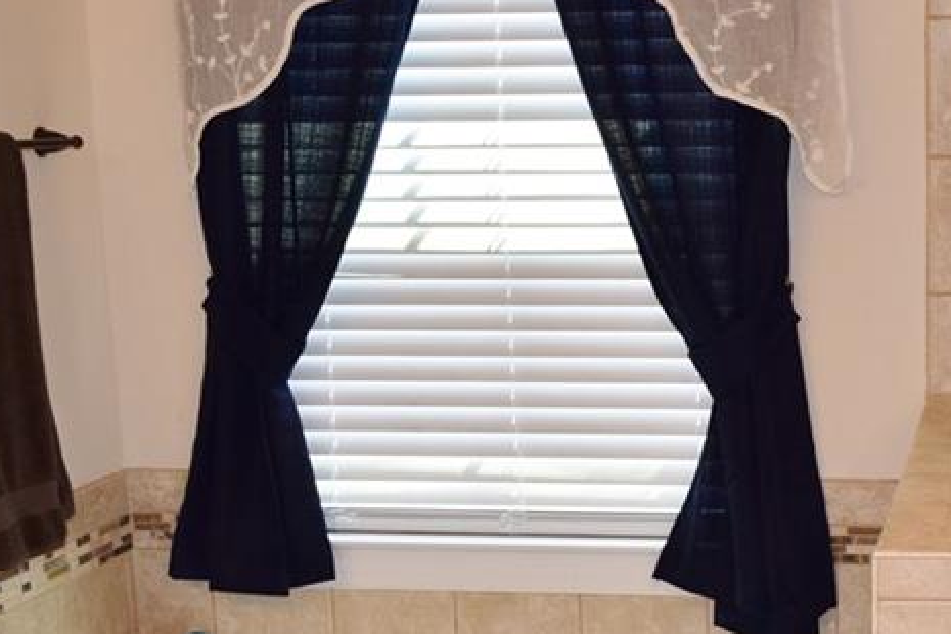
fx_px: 1743
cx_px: 892
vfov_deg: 20.4
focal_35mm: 66
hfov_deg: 29.0
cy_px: 481
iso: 800
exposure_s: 1/125
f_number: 5.6
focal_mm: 20
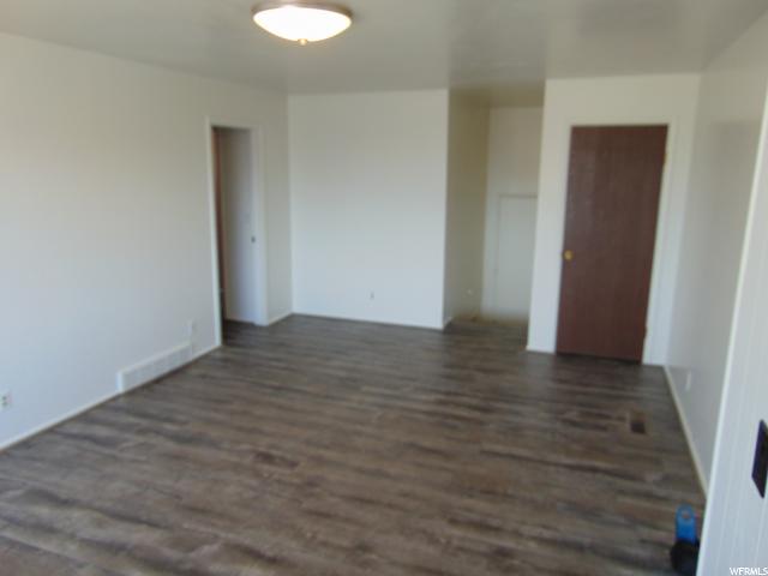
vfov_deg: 54.9
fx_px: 555
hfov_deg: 69.4
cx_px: 384
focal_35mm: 25
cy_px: 288
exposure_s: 1/30
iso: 80
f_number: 3
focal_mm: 4.5
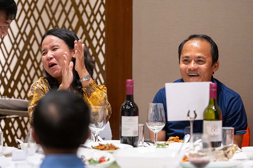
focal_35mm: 227
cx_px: 124
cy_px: 80
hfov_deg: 9.1
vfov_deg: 6.1
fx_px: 1595
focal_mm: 195
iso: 2800
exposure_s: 1/200
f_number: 3.5
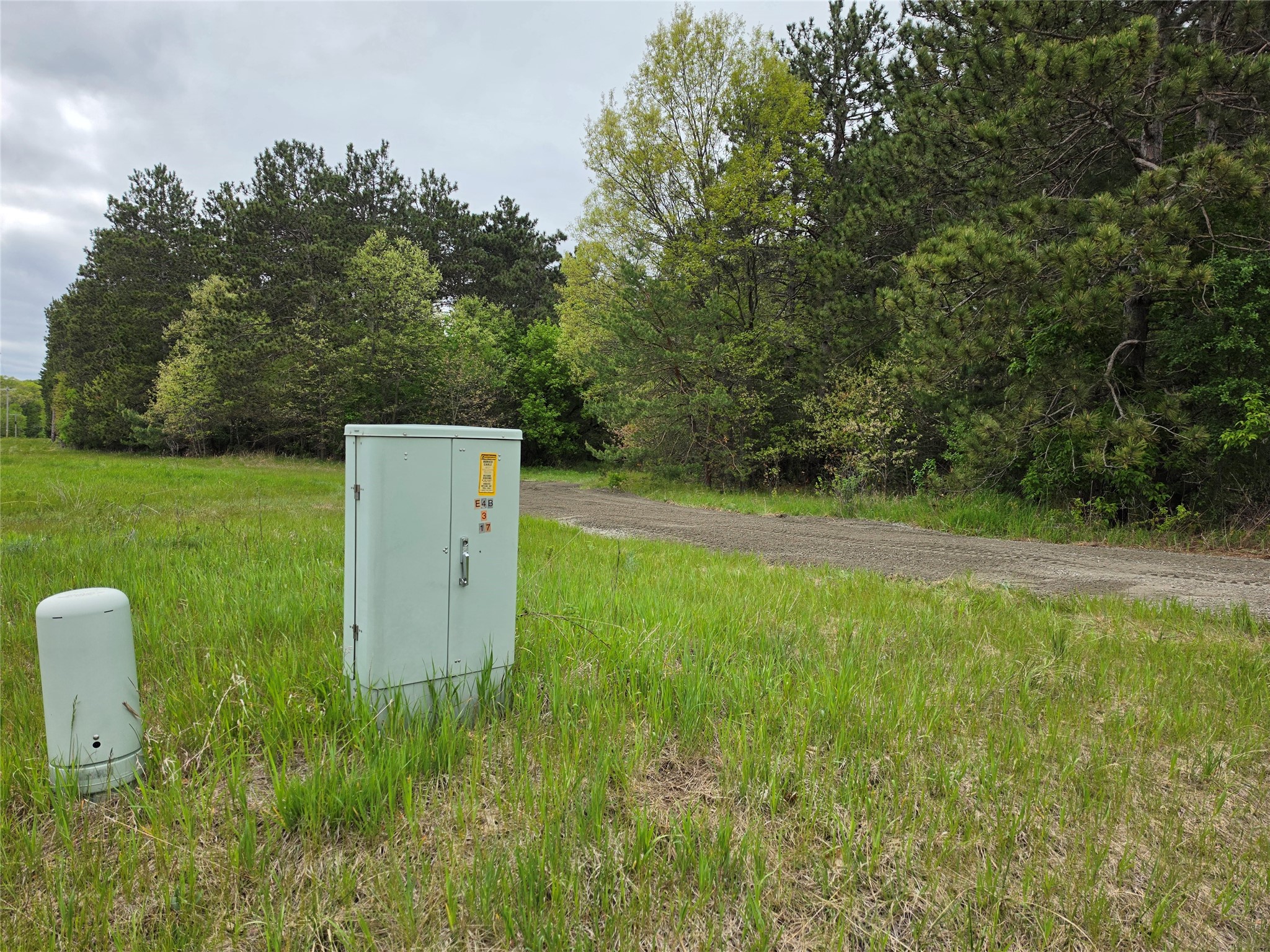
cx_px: 635
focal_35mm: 23
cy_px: 476
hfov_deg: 73.9
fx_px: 844
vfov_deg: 58.9
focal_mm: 6.5
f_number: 1.4
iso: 64
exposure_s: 1/6352
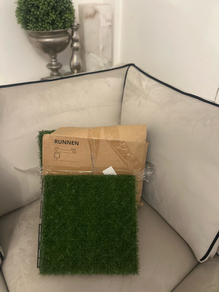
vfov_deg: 67.3
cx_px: 110
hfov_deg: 53.1
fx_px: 219
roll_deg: -1.2
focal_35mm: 26
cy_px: 146
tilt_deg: -34.9
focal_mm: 5.7
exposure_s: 1/60
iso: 500
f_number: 1.5
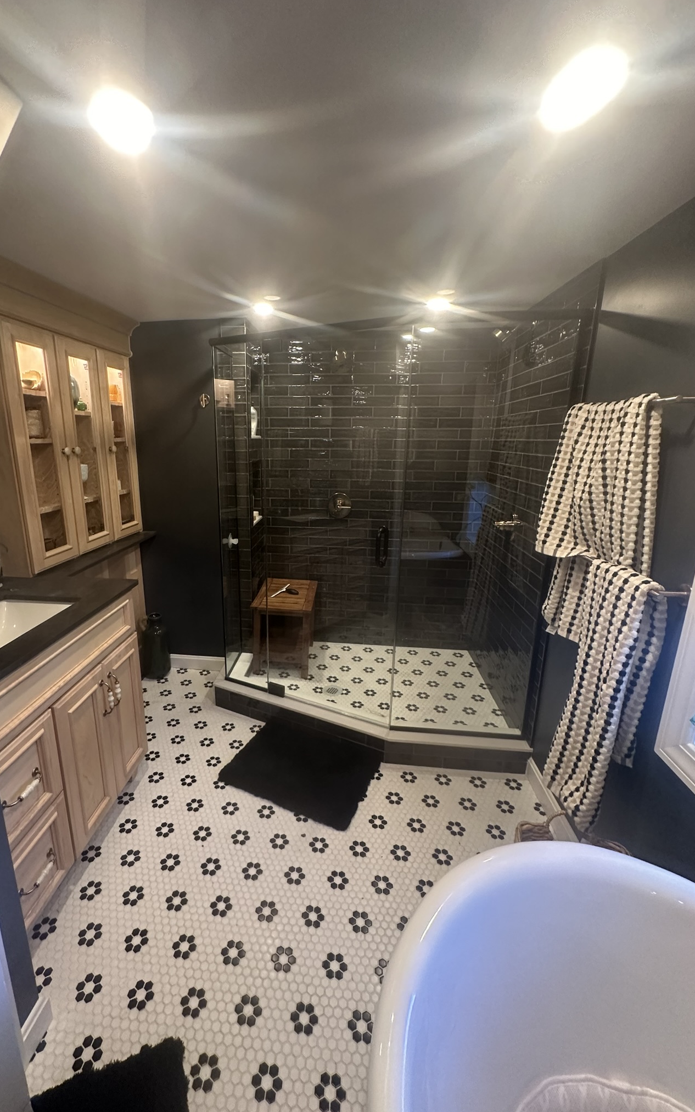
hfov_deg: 74.4
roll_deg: -0.8
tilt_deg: -13.3
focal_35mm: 15
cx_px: 302
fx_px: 455
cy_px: 554
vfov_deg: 101.5
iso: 320
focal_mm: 2.22
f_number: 2.2
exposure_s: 1/63
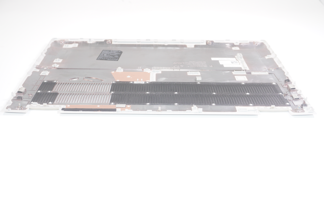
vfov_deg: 33.0
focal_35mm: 40
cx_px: 162
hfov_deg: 48.0
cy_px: 108
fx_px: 364
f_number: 6.3
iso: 640
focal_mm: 27
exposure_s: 1/160
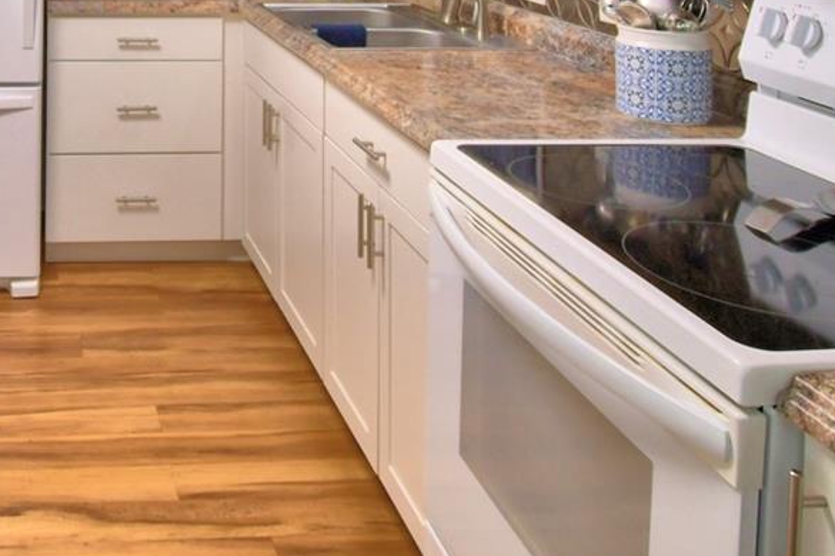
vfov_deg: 27.7
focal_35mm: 41
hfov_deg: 43.7
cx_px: 101
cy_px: -148
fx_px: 951
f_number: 4.5
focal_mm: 10
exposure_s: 1/60
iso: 400
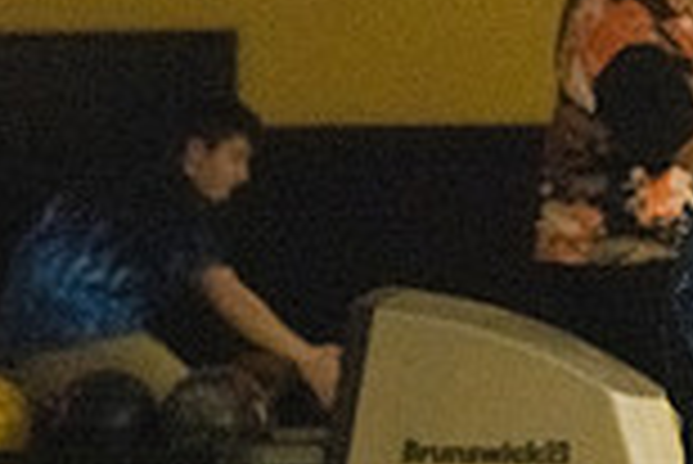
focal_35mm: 264
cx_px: 1040
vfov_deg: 5.2
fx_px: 5087
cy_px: 187
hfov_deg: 7.7
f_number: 4.5
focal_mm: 70
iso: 10000
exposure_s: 1/1000
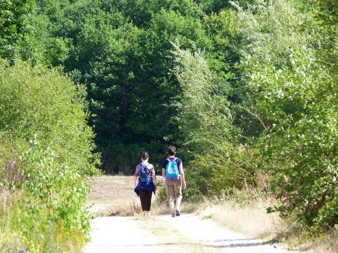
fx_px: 3955
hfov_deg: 4.9
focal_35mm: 405
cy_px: 126
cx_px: 169
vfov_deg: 3.7
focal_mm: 72.8
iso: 250
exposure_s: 1/500
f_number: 4.2
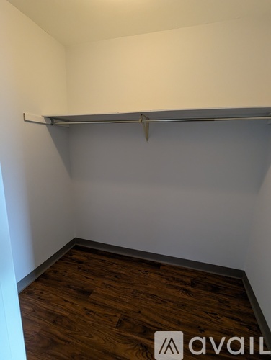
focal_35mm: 16
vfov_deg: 94.4
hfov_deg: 78.2
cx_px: 136
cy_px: 180
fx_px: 167
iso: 257
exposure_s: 1/24
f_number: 2.2
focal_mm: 2.35
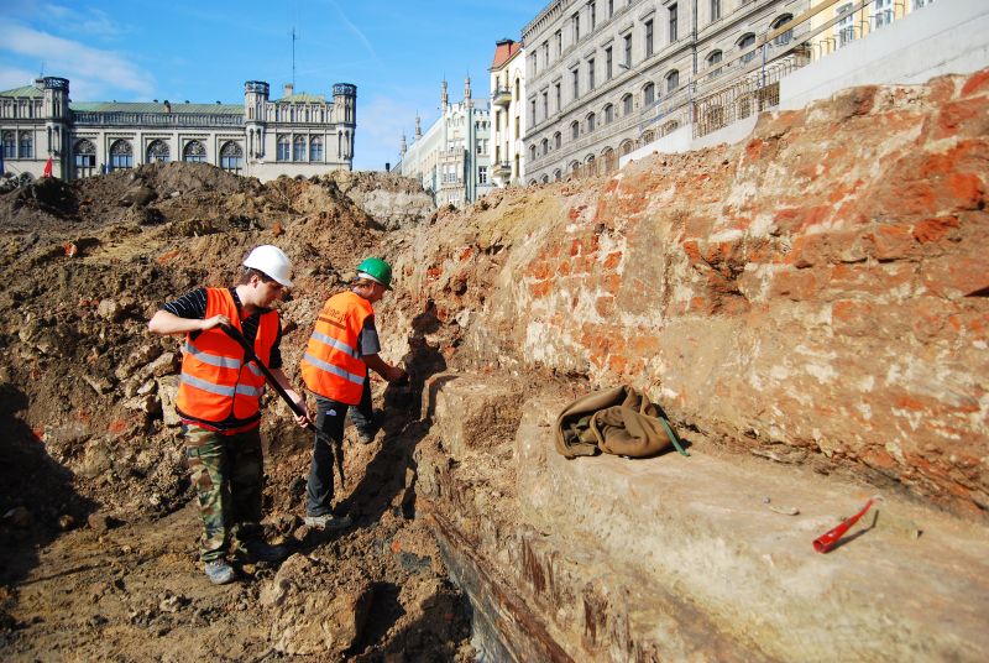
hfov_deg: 67.3
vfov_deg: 48.1
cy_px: 332
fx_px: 743
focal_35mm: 27
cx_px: 494
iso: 100
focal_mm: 18
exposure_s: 1/640
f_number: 4
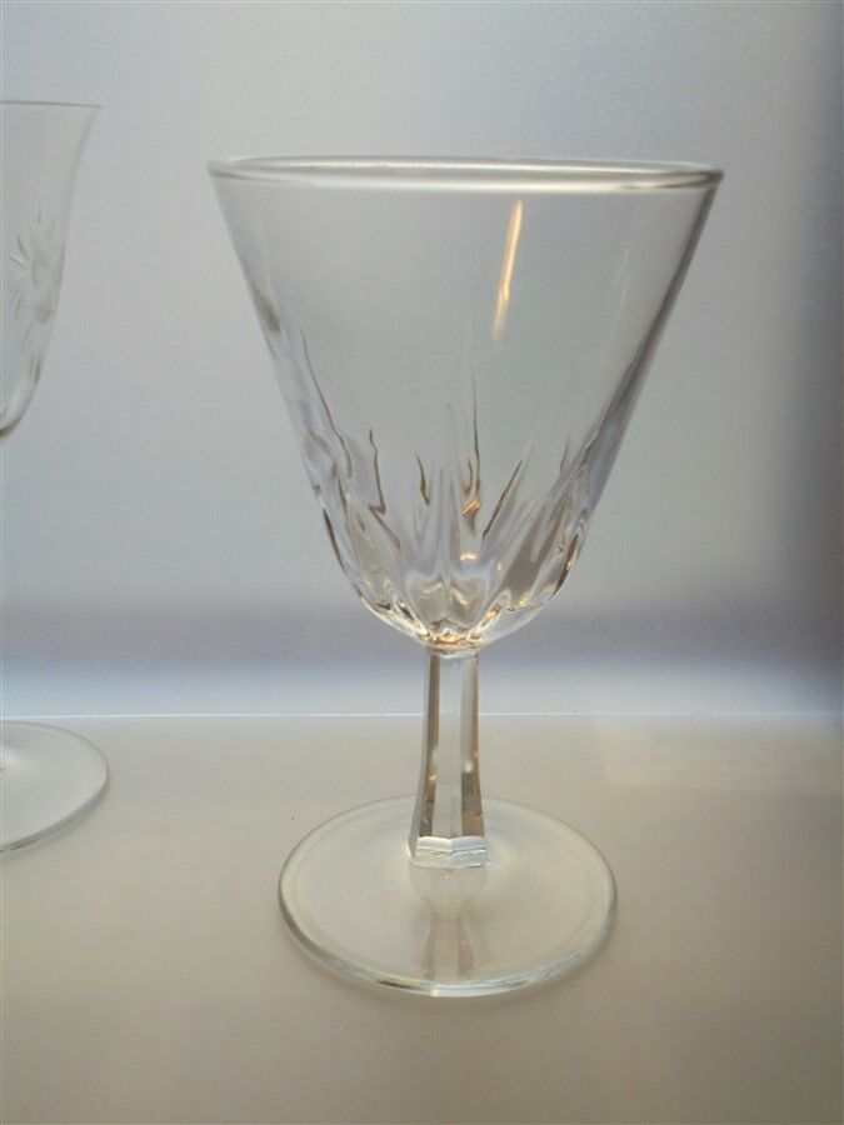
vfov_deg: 49.0
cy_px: 562
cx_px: 422
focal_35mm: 38
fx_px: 1235
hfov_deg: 37.7
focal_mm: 6.9
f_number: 4.2
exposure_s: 1/30
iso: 200
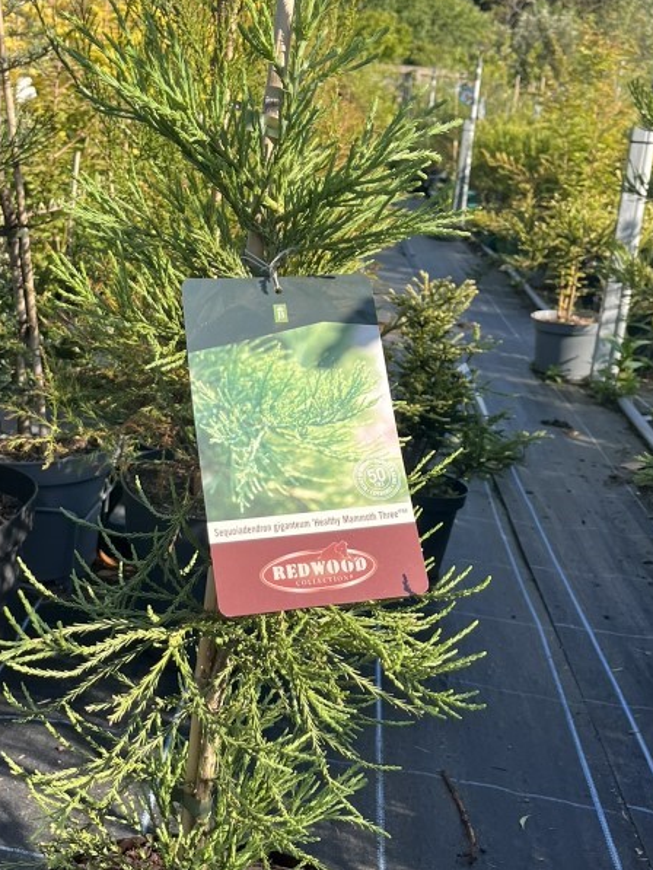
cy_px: 421
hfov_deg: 30.6
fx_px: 1182
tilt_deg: -16.1
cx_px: 210
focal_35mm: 47
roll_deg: -5.5
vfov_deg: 40.4
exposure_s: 1/878
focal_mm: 5.1
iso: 50
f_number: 1.6
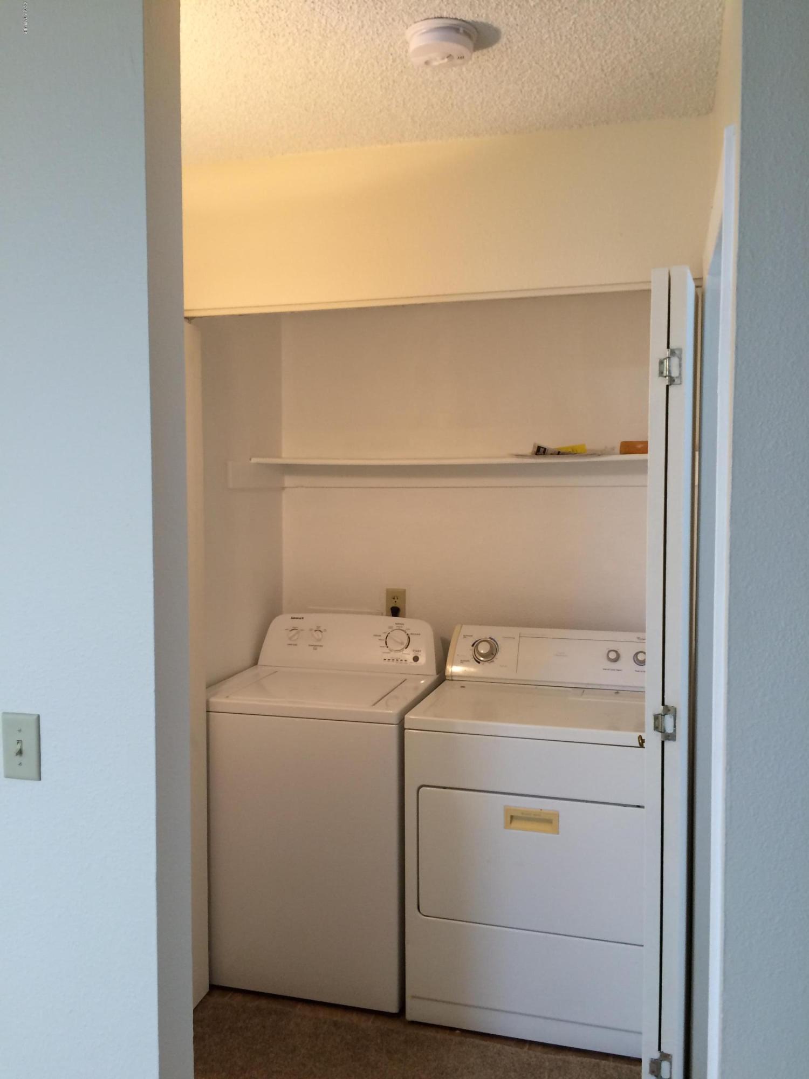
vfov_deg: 61.7
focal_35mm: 29
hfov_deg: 48.2
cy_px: 540
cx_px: 404
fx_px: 904
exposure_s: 1/30
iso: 100
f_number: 2.2
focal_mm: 4.15
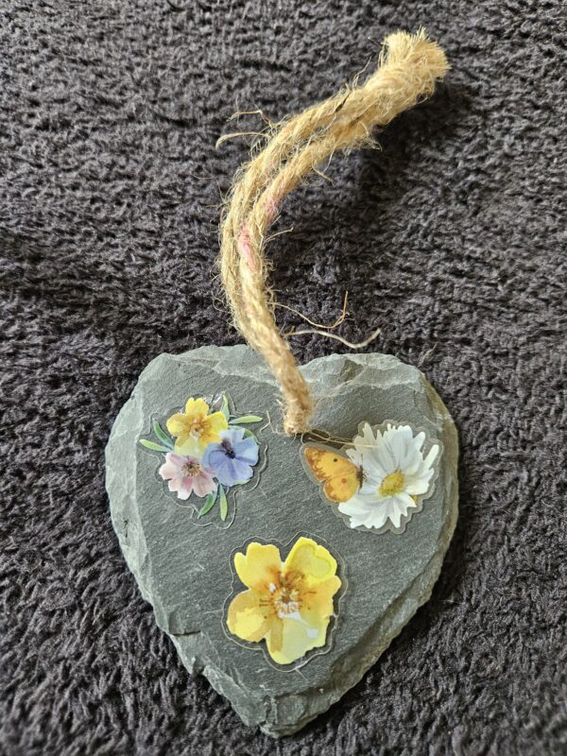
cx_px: 284
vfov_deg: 73.9
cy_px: 378
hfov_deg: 58.9
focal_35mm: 23
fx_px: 502
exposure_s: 1/100
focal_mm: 5.4
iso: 640
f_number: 1.8
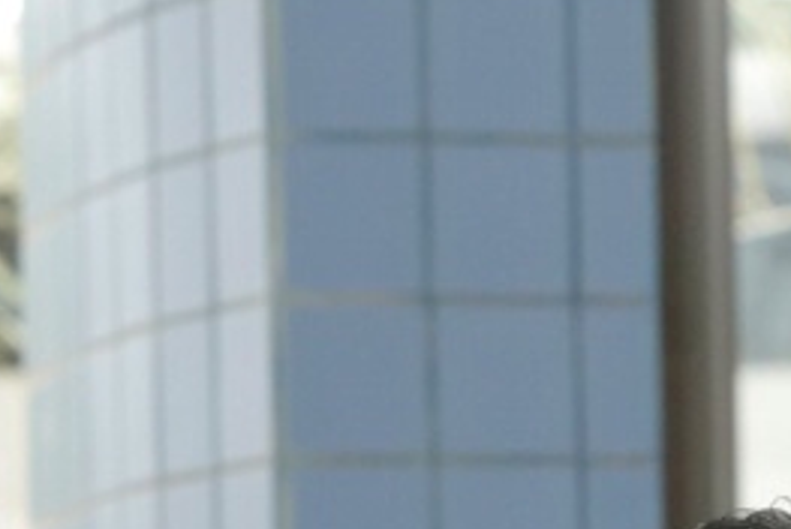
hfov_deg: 4.5
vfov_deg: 3.0
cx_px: 24
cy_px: 1497
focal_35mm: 454
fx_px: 9986
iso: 1250
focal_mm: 74
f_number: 8
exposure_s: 1/160
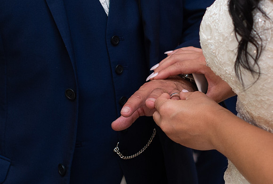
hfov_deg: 15.0
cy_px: 90
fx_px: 1035
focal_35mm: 136
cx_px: 176
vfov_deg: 10.1
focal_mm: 35
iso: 400
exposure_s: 1/100
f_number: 2.8
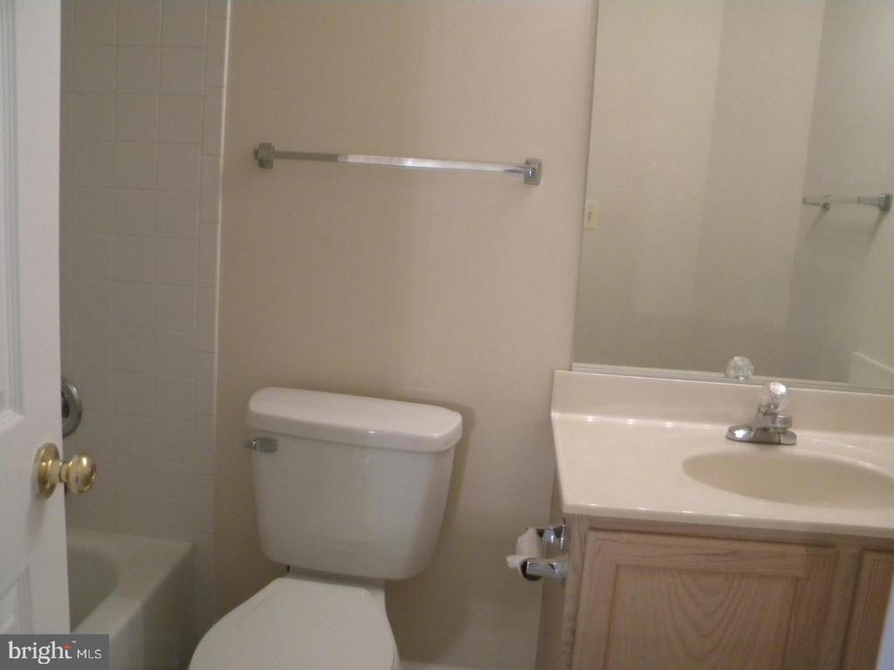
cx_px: 447
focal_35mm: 28
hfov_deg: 63.4
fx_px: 723
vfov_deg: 49.7
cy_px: 335
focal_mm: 5
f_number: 3.5
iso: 400
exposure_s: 1/40.2
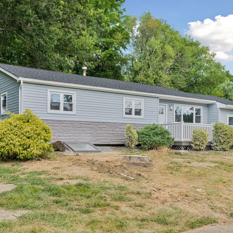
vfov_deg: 41.8
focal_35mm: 40
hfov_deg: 41.4
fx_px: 305
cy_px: 125
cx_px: 152
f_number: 5.6
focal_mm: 29
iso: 250
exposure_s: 1/40
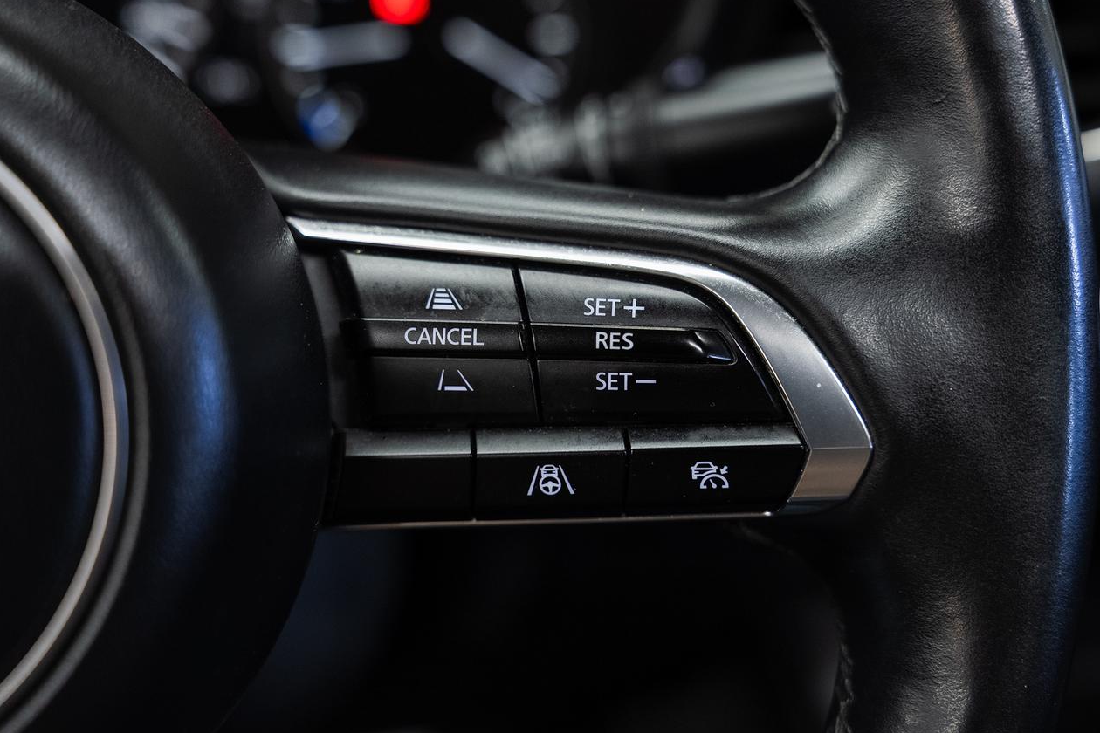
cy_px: 372
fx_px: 1344
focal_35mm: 44
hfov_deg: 44.5
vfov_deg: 30.5
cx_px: 555
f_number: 3.5
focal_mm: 38.5
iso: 1000
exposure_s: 1/40
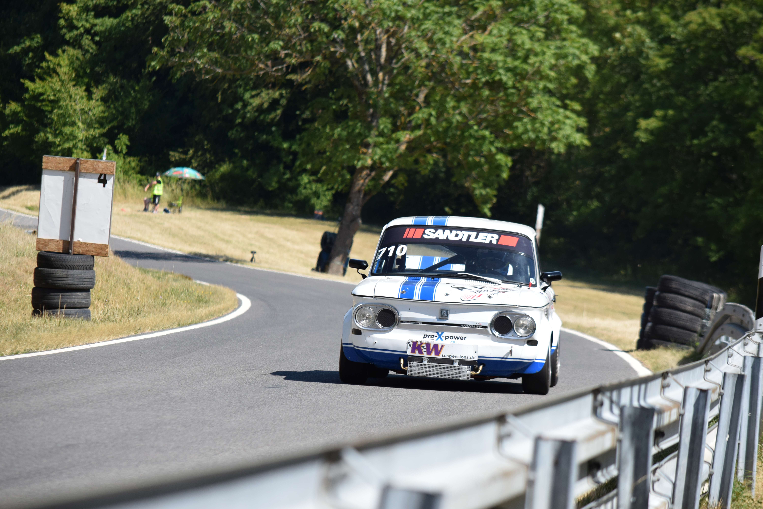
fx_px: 5881
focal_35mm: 278
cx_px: 382
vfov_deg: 5.0
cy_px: 254
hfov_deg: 7.4
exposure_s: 1/1600
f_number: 6.3
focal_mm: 185
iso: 400
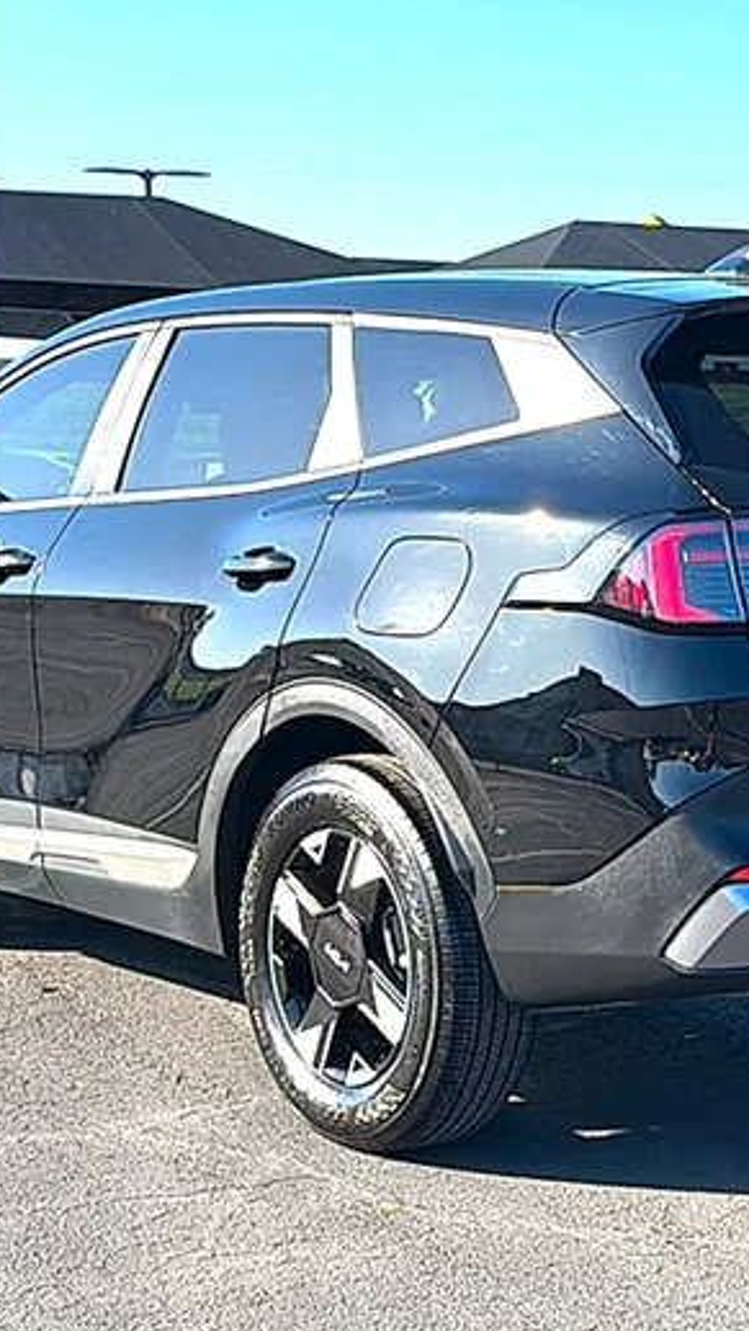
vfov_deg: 35.4
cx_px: 494
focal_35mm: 59
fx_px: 2082
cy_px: 666
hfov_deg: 20.3
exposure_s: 1/1585
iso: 80
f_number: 1.78
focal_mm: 6.76
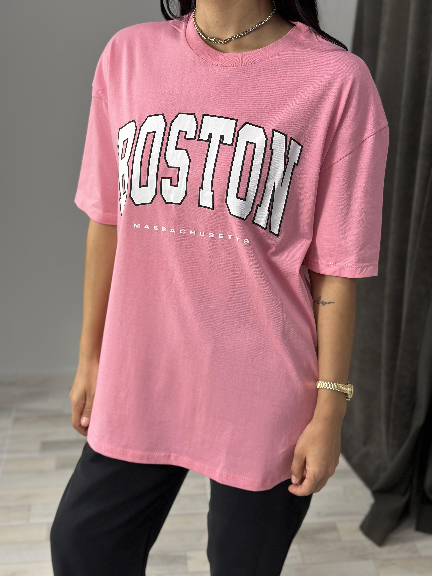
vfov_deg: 39.7
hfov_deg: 30.3
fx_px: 799
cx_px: 216
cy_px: 288
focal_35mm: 48
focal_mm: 6.86
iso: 80
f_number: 1.78
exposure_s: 1/100
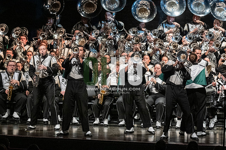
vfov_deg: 6.3
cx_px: 113
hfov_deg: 9.5
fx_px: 1361
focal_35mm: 217
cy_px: 75
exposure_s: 1/500
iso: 4000
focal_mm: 145
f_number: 4
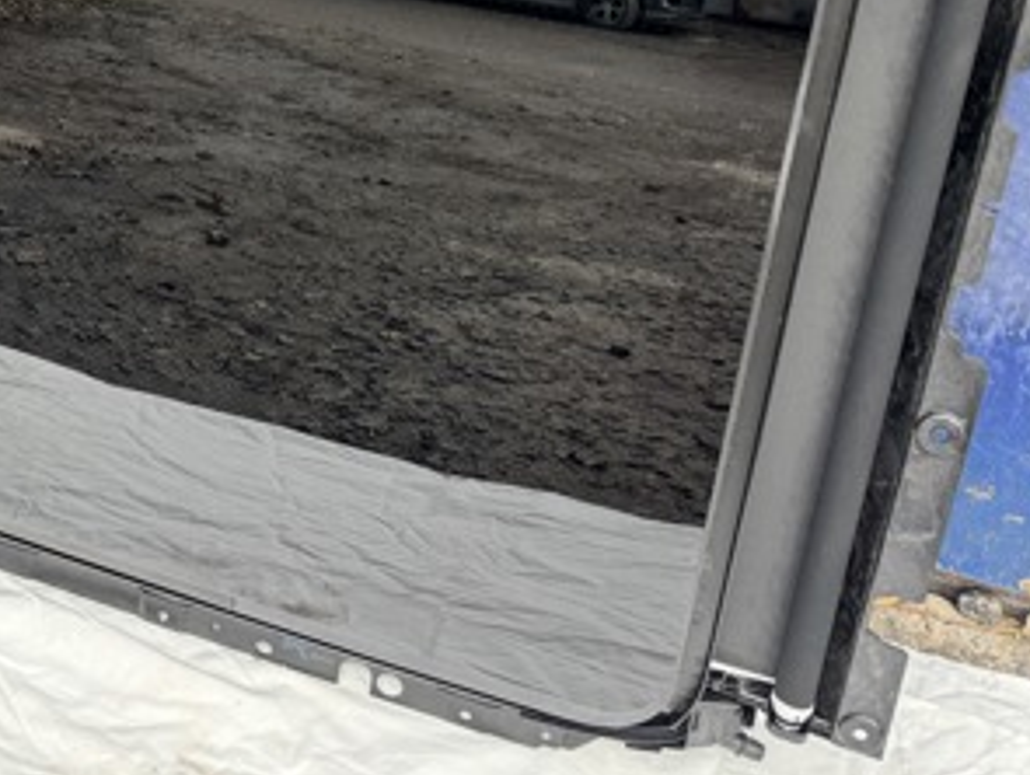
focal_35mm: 52
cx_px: 157
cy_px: 21
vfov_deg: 26.7
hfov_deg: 35.2
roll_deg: +0.5
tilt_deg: -30.8
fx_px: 1549
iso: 125
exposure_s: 1/121
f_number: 1.78
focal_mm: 6.76
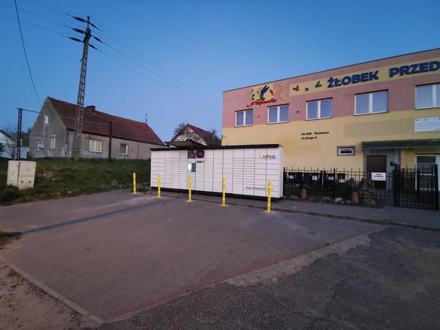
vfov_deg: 78.1
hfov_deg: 94.5
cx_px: 220
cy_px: 165
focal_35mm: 16
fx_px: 203
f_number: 2.2
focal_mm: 2.35
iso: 1250
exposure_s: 1/16.7
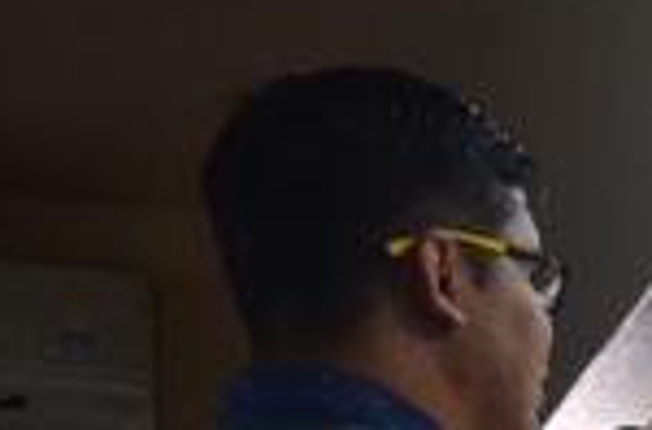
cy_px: 1416
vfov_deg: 6.0
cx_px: 1782
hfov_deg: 8.7
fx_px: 3701
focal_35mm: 205
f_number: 3.8
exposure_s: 1/60
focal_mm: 20
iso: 640
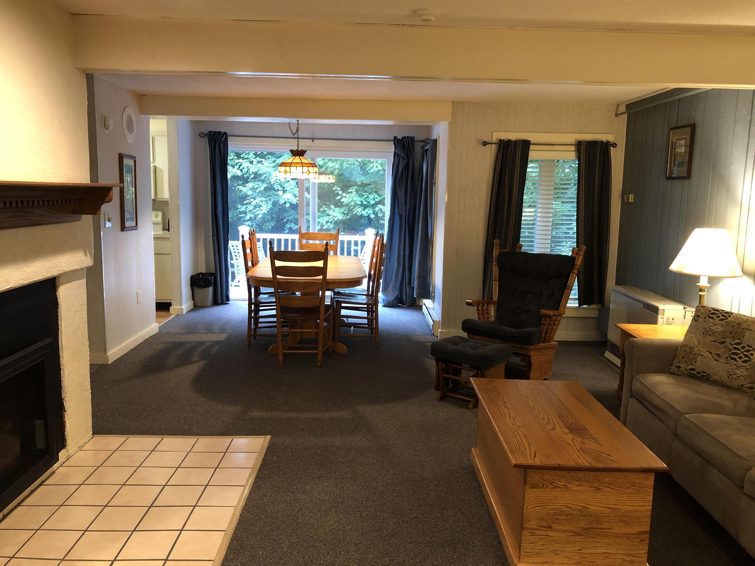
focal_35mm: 28
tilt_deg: -9.5
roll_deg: -1.0
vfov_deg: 49.7
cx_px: 378
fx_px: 611
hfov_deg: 63.4
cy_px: 283
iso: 100
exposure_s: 1/9
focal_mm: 3.99
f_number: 1.8
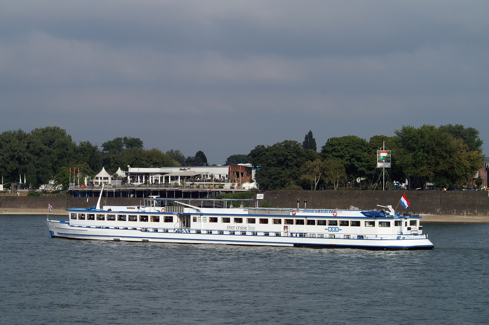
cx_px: 244
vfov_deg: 13.0
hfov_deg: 19.5
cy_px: 162
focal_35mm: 105
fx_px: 1425
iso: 100
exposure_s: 1/300
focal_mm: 70
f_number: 10
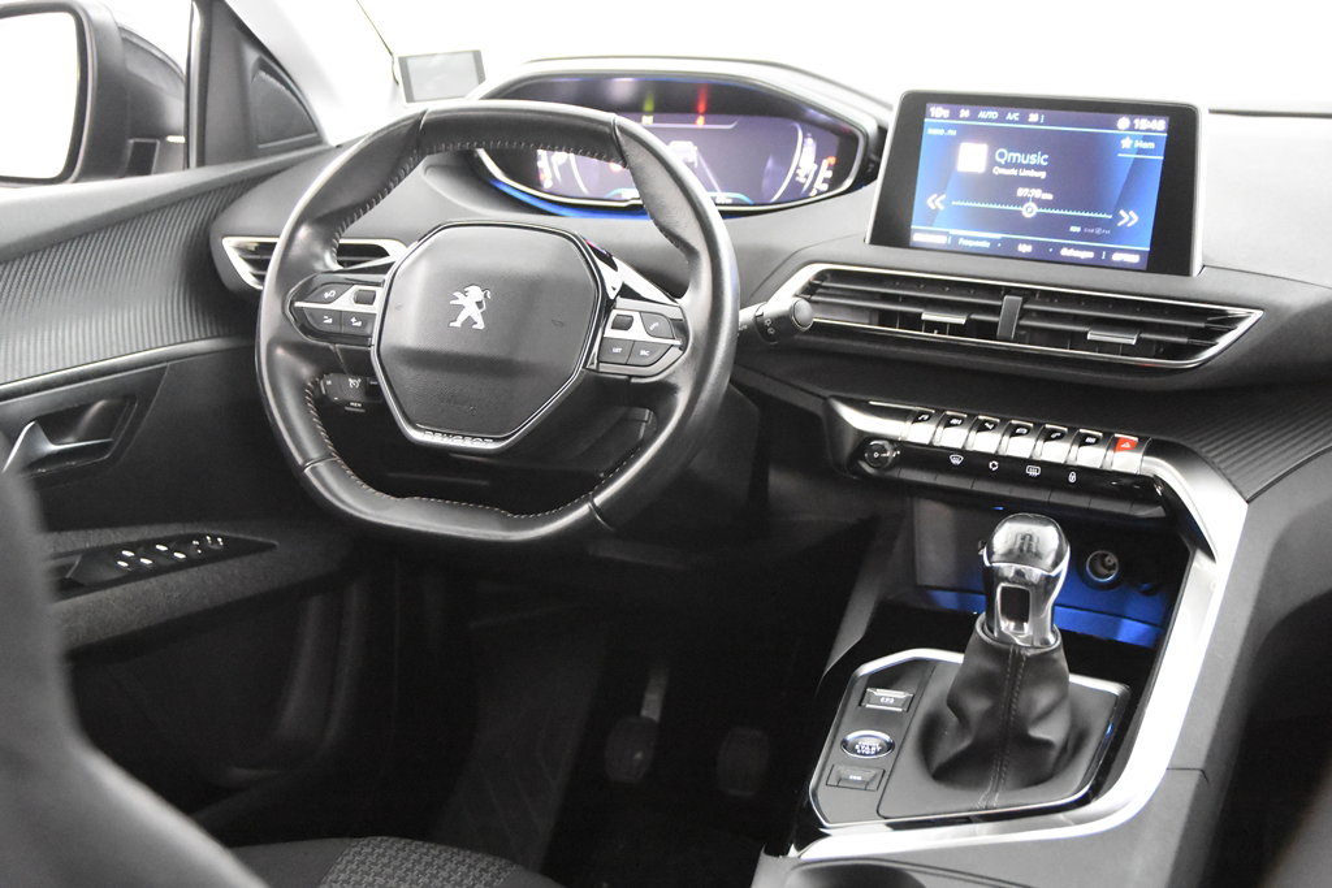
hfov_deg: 46.4
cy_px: 444
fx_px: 1554
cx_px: 666
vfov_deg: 31.9
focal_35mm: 42
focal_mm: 28
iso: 12800
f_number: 3.2
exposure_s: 1/40
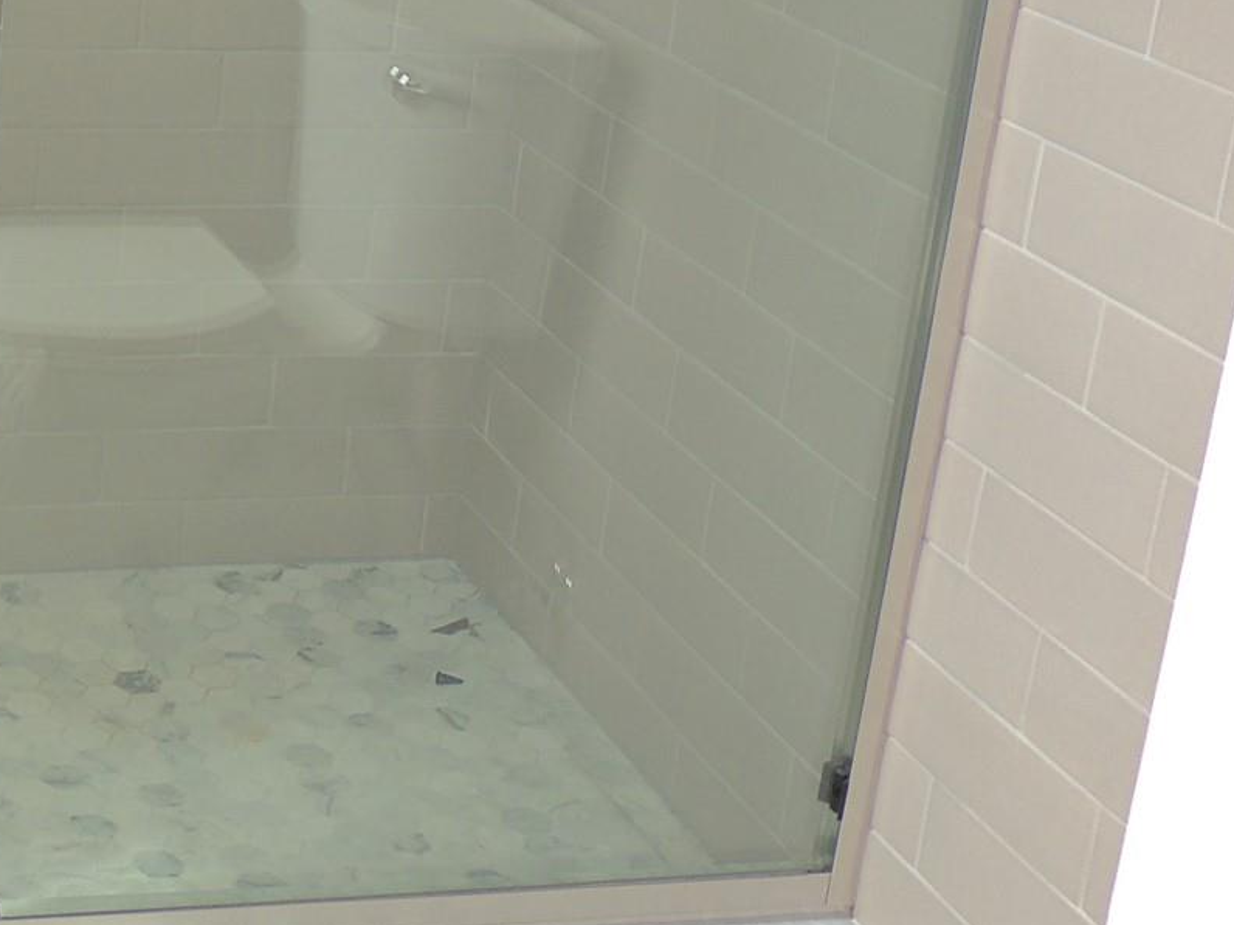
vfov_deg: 20.0
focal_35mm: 72
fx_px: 2567
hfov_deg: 25.0
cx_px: -147
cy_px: 67
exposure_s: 1/40
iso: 100
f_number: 3.1
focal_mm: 4.9
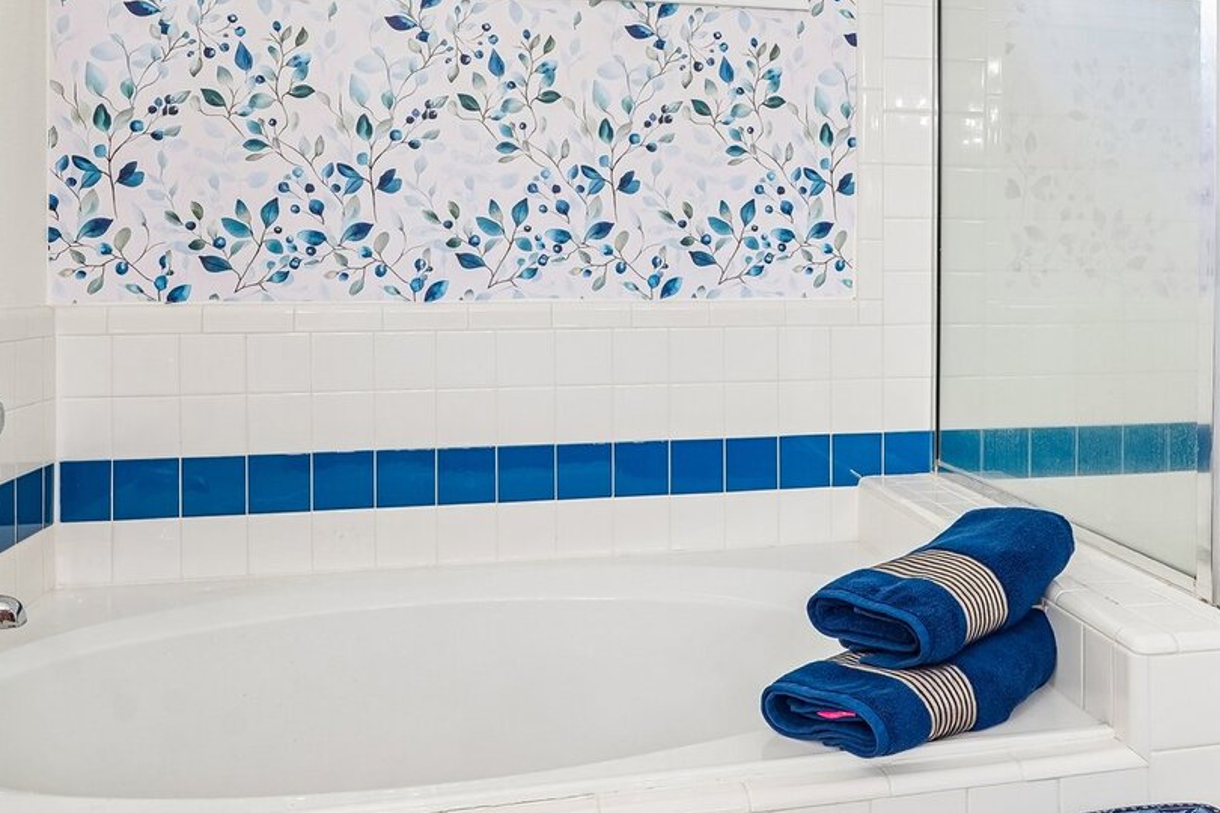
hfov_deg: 54.8
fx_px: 1152
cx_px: 803
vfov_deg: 38.5
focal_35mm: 34
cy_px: 279
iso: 250
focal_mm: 17
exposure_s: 1/30
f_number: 8
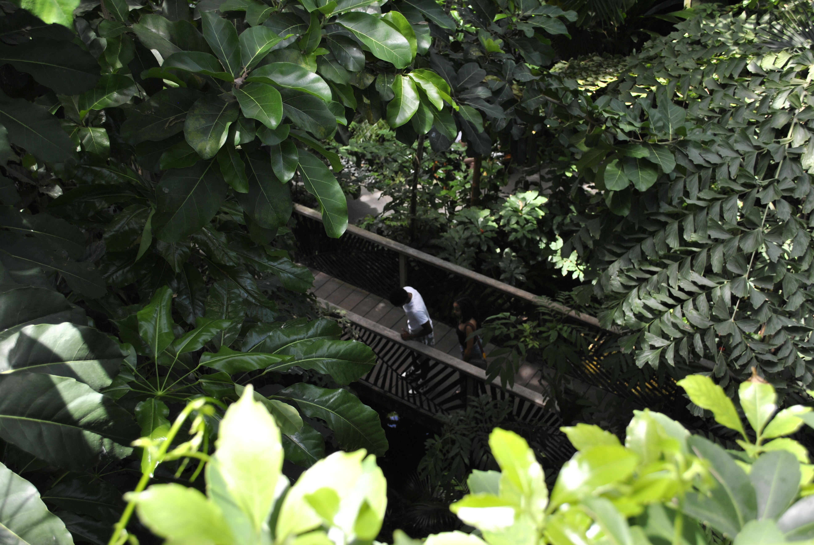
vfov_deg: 37.0
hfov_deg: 53.1
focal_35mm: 36
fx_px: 815
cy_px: 272
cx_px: 407
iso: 100
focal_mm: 24
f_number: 5
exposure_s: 1/100
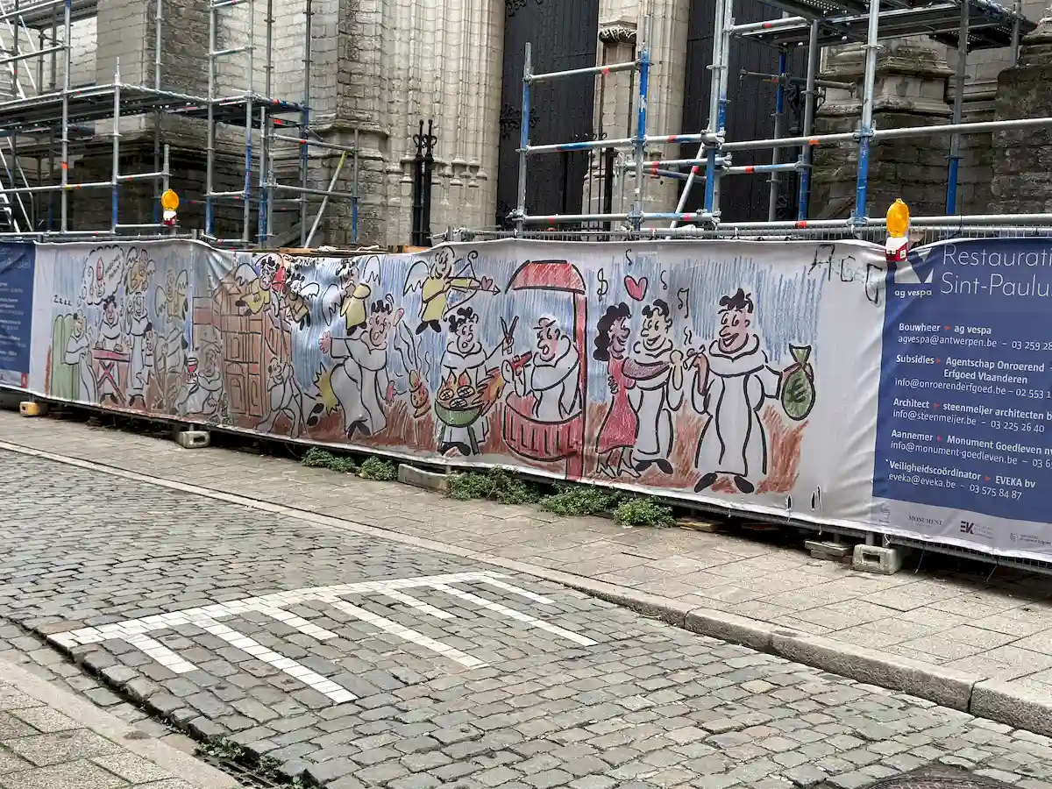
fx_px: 1337
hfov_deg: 42.9
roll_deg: -2.7
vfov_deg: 32.9
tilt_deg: -3.8
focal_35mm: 44
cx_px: 526
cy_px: 394
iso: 64
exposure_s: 1/500
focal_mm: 6.76
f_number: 1.78
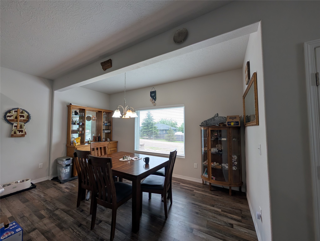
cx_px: 160
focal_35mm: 12
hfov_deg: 110.5
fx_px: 111
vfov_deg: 94.6
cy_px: 120
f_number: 1.7
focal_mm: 2.02
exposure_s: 1/123
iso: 48
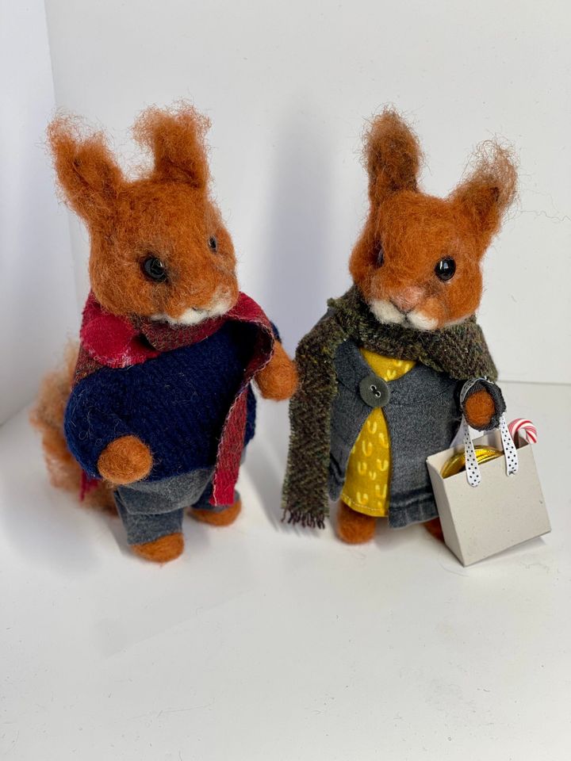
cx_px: 286
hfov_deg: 22.9
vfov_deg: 30.3
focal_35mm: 64
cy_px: 380
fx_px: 1408
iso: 64
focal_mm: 7.5
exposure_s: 1/121
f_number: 2.2
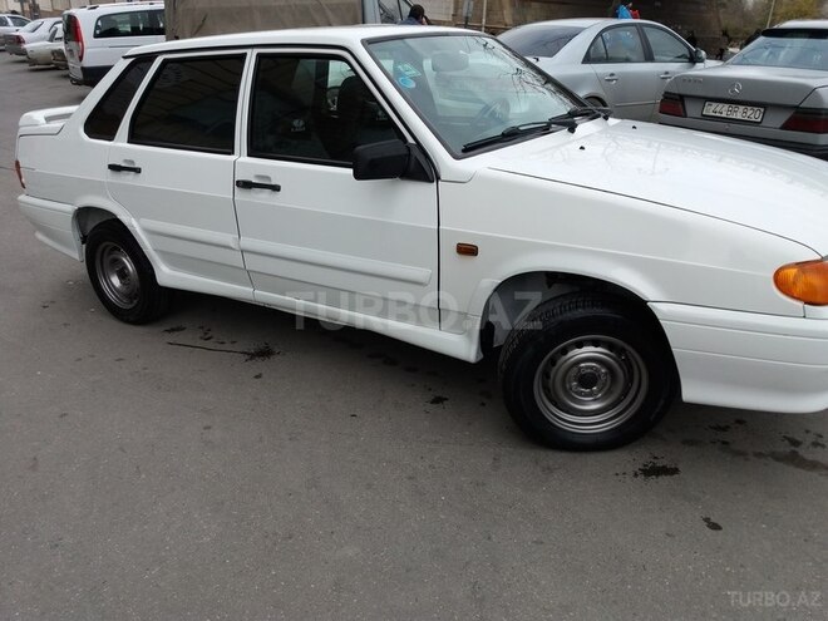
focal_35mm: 28
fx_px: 670
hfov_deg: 63.4
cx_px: 414
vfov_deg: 49.7
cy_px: 310
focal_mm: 3.7
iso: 64
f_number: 1.9
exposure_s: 1/637
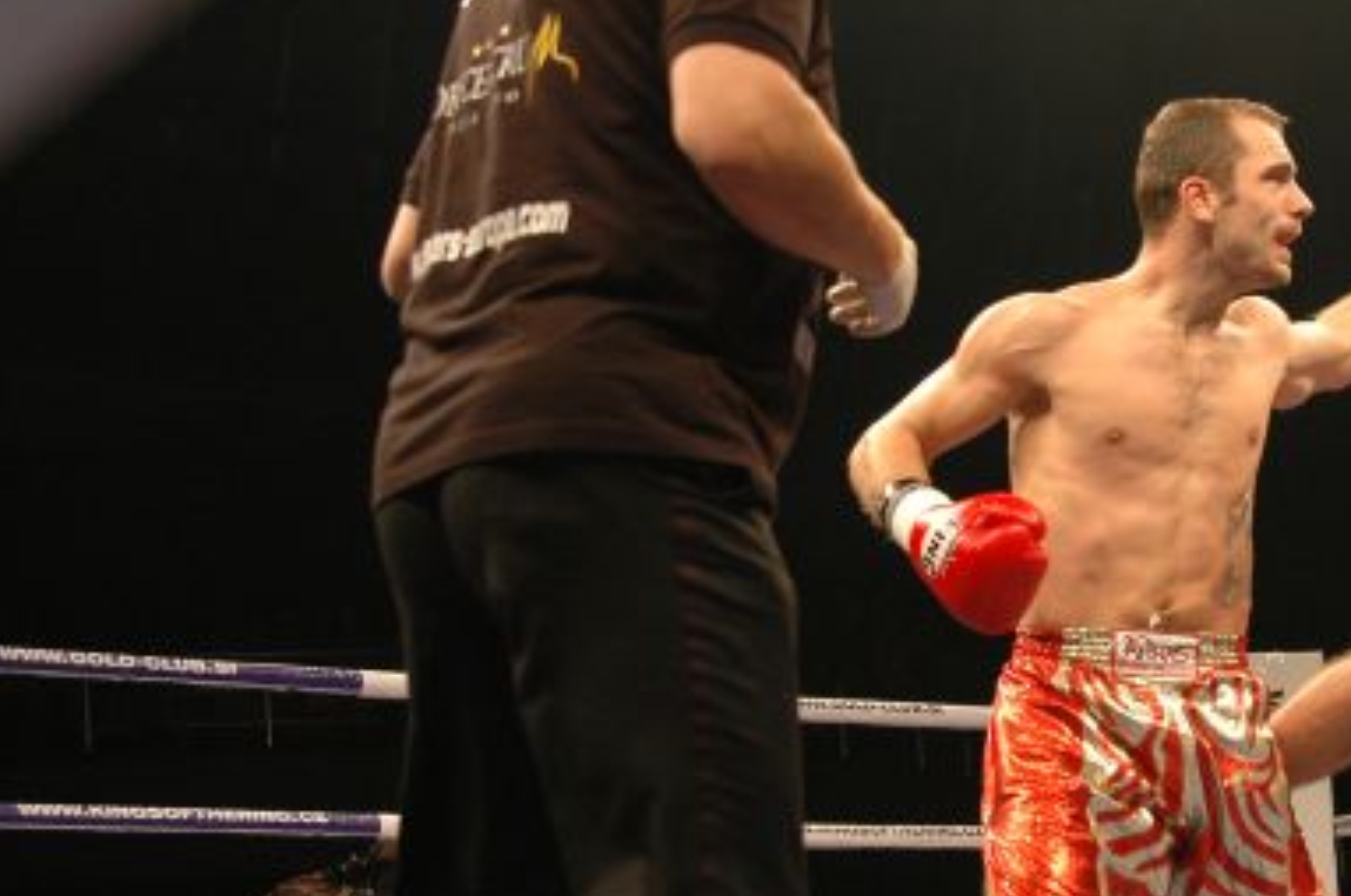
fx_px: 2878
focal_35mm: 77
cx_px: 1019
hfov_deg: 26.1
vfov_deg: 17.6
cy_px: 642
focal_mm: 31
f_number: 2.8
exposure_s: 1/500
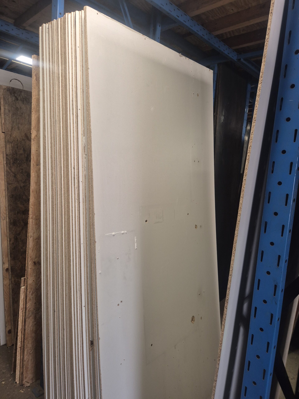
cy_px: 200
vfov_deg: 73.9
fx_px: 265
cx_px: 150
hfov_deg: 58.9
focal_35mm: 23
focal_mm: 5.4
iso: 250
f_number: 1.8
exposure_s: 1/100
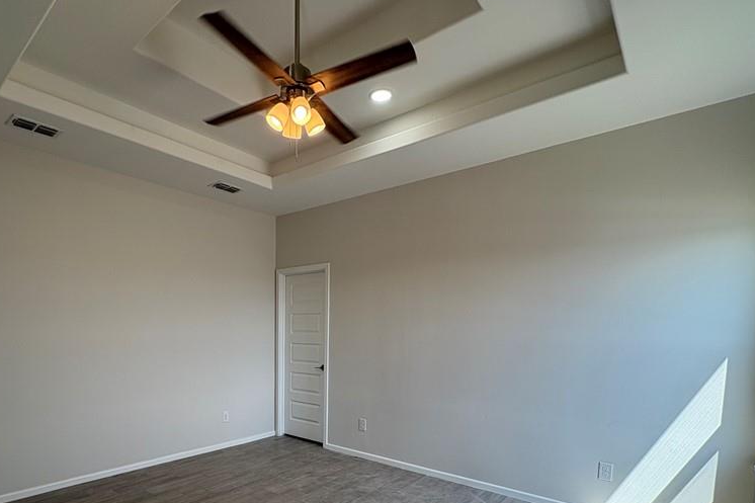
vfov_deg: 58.9
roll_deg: -0.1
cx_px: 311
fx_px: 419
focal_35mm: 20
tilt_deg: -5.6
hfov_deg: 83.2
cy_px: 372
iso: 40
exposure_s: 1/120
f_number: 2.2
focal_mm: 2.22
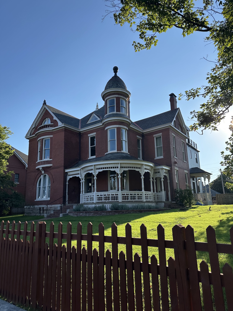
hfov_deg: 56.8
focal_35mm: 24
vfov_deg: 71.6
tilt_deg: +14.0
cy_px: 156
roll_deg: +0.5
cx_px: 116
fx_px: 215
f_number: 1.78
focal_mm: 6.86
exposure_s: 1/3155
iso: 80
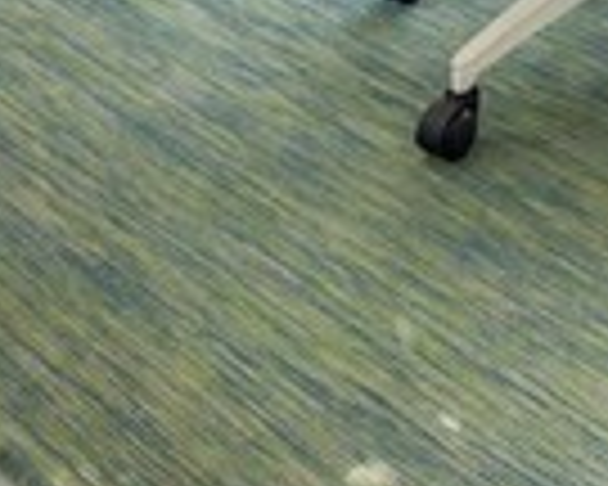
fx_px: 1907
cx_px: 1182
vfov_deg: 10.2
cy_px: -1015
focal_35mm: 106
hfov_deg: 15.0
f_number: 8
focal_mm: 14
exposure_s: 1/8
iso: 100
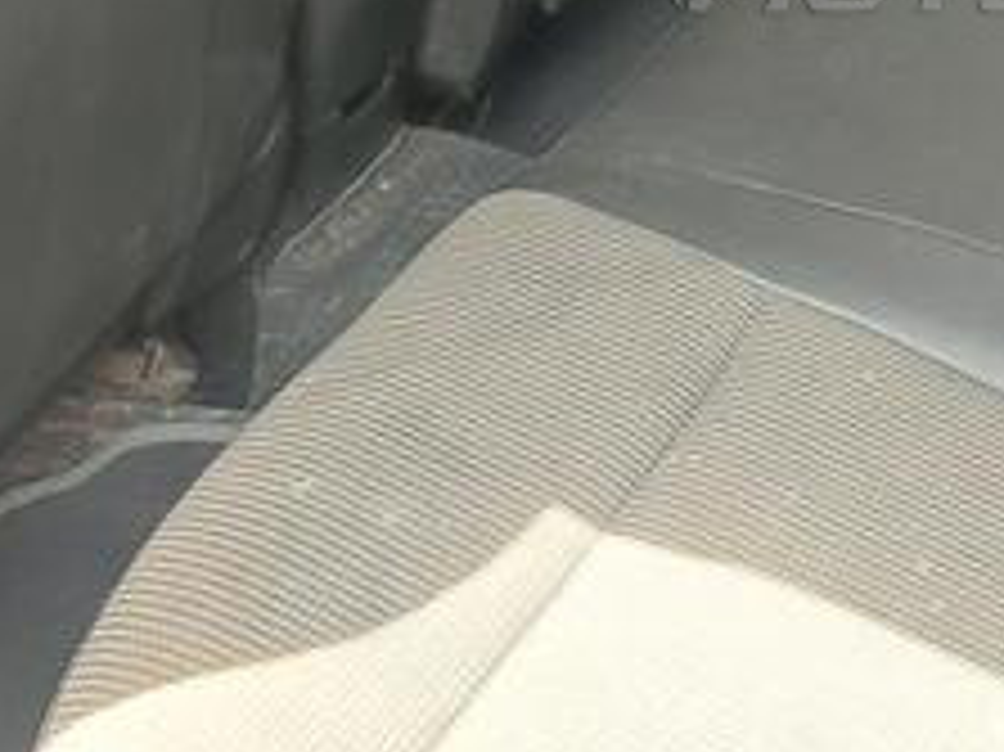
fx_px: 2116
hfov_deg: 25.1
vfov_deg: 19.3
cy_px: -79
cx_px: 1058
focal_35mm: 73
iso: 224
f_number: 1.9
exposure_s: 1/50
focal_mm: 6.04
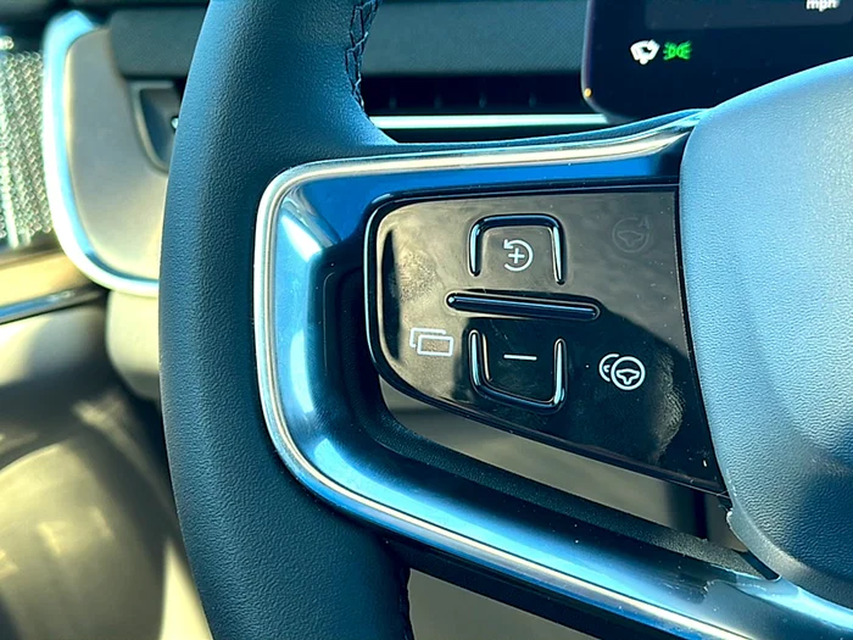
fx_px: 1281
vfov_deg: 28.0
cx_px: 426
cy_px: 320
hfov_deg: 36.8
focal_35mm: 52
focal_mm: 6.86
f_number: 1.78
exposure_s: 1/141
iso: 64
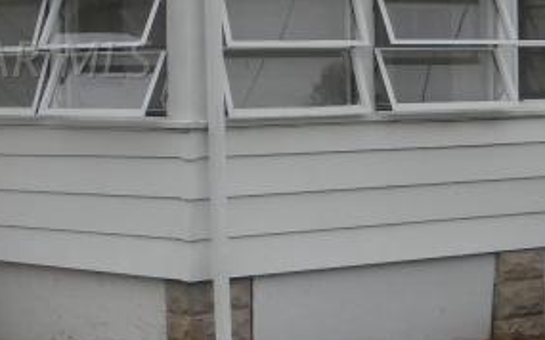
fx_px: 1812
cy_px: 59
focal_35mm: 122
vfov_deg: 10.7
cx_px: -42
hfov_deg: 16.6
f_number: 3.8
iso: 125
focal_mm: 5.7
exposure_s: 1/500
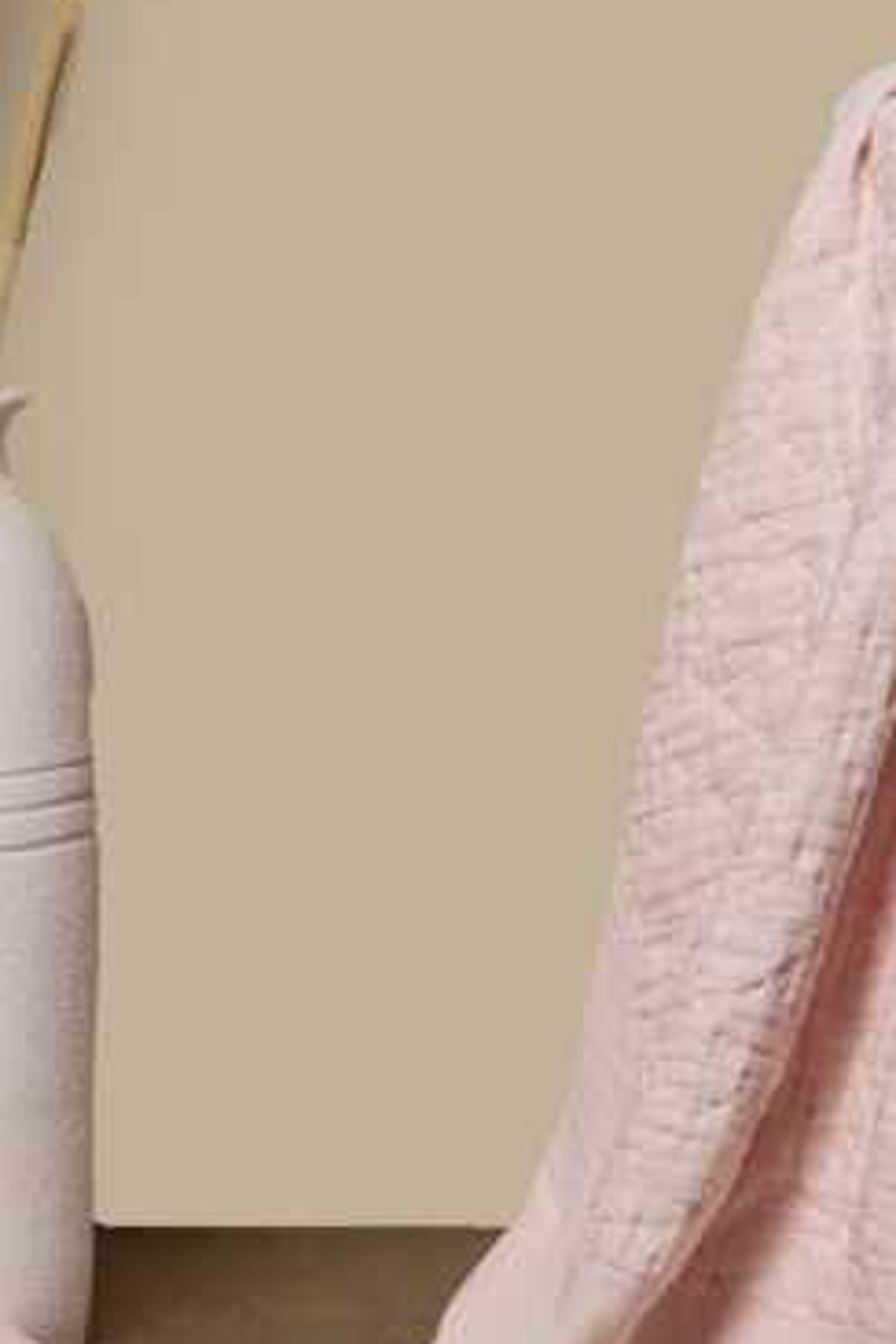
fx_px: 7802
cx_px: 393
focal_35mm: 209
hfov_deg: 6.6
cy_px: 158
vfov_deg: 9.8
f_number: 11
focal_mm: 85
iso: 100
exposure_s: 1/160
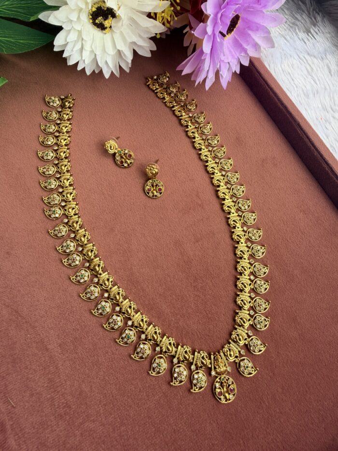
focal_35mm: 24
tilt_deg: -69.2
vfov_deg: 71.6
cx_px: 169
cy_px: 226
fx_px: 312
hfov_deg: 56.8
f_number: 2.2
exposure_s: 1/121
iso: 40
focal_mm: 2.22
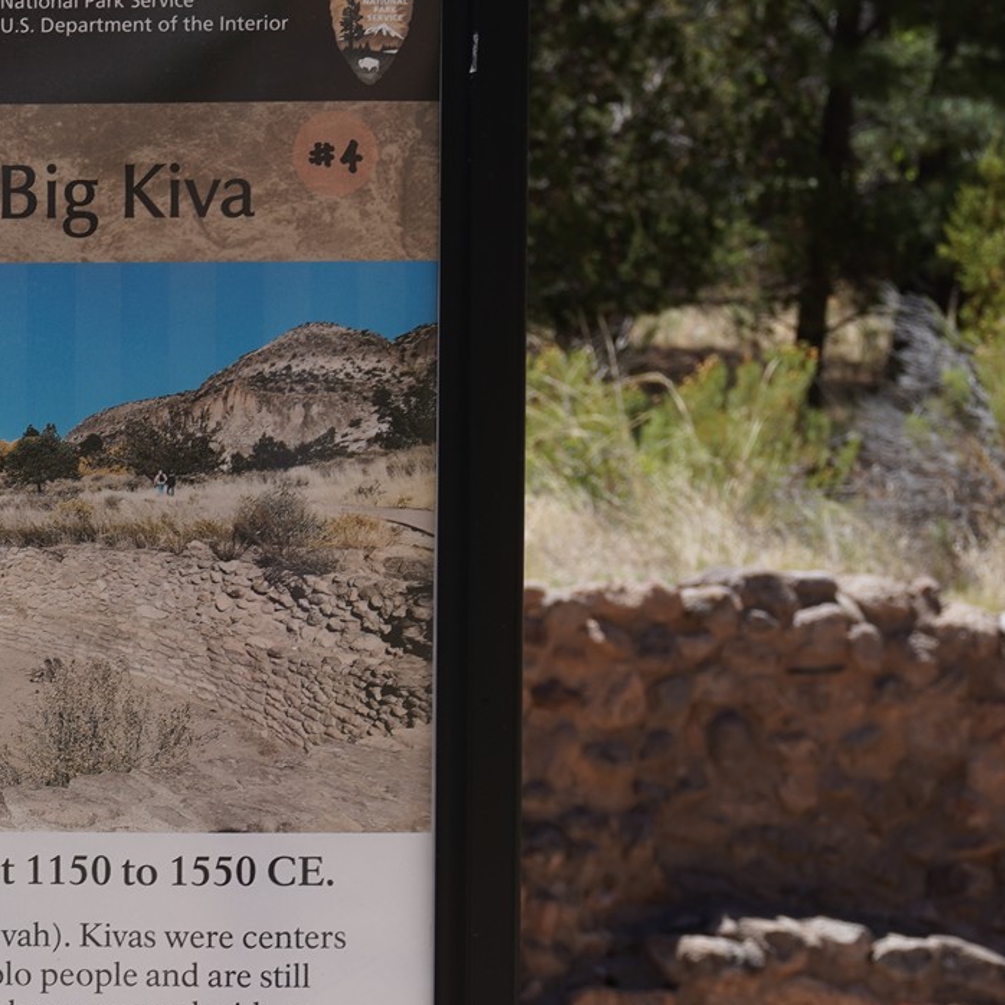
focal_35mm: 134
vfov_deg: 12.9
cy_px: 865
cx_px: -203
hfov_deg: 12.7
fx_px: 4401
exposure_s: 1/100
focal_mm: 55
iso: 100
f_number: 11
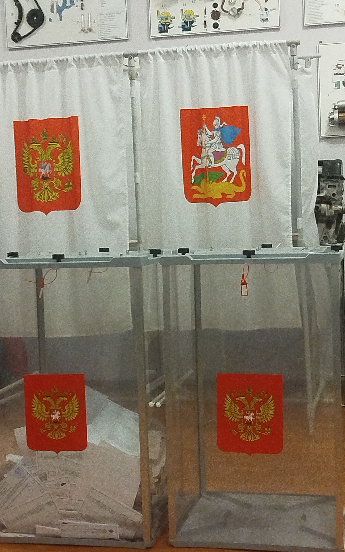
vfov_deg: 34.0
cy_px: 281
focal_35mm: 60
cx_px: 169
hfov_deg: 21.6
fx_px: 903
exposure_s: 1/33
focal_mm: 5.31
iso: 800
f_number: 1.7
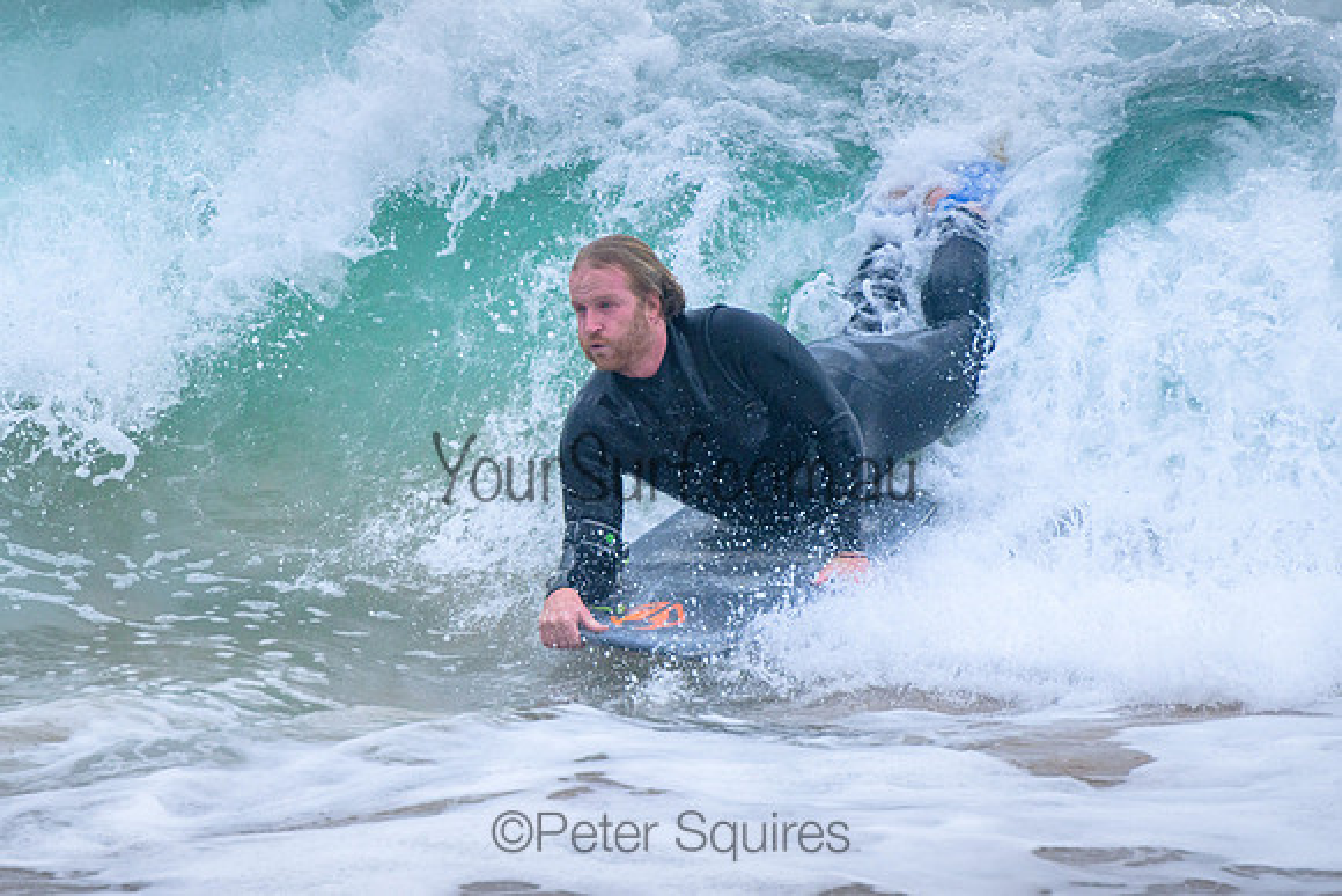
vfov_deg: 2.5
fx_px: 20512
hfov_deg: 3.7
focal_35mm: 550
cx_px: 563
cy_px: 436
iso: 640
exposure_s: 1/2000
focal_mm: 400
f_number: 5.6
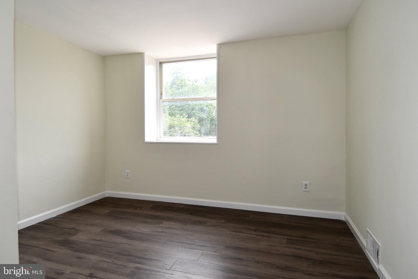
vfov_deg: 67.4
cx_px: 209
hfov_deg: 90.0
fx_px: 209
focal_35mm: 18
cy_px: 140
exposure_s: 1/125
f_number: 5.6
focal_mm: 12
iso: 125
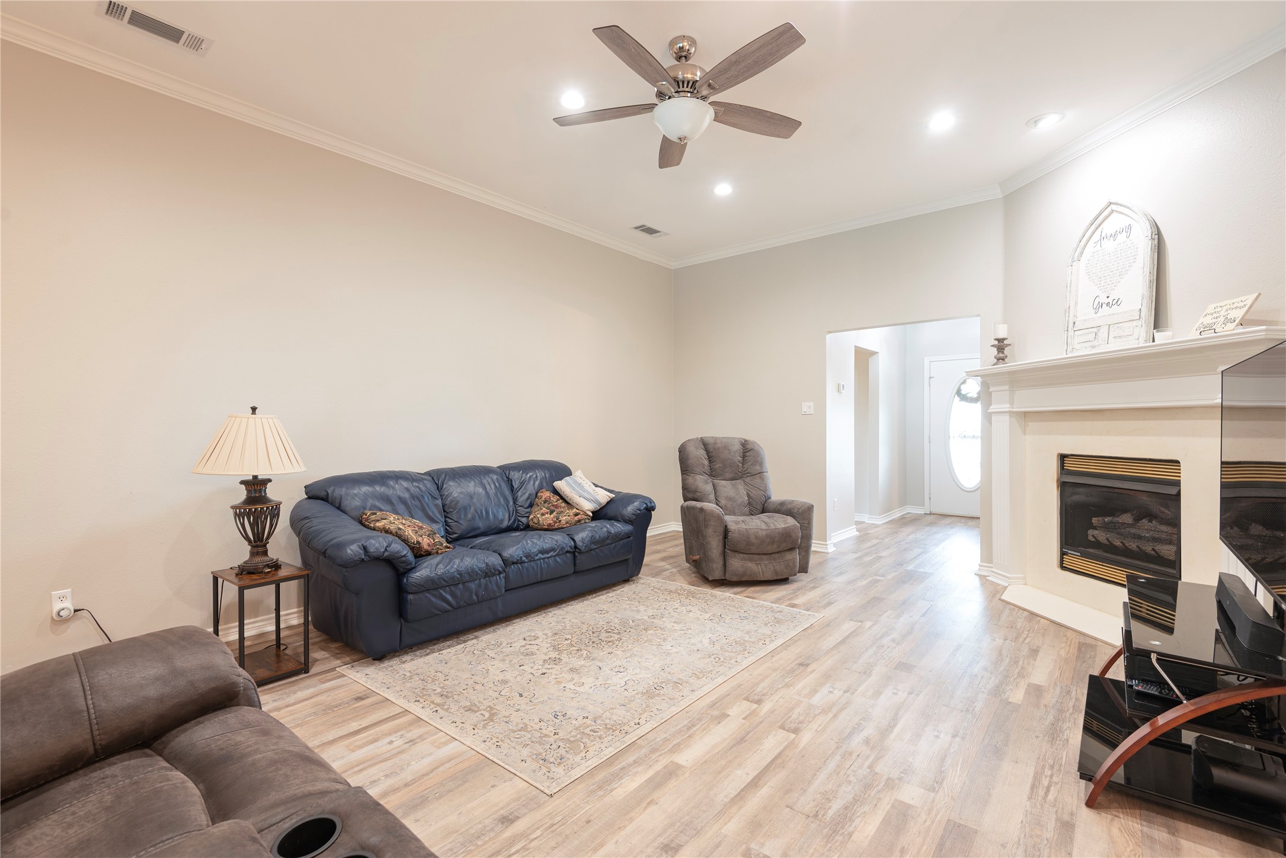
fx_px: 572
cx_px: 643
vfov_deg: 73.8
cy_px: 429
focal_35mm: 16
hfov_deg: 96.7
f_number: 7.1
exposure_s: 1
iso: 100
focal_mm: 16
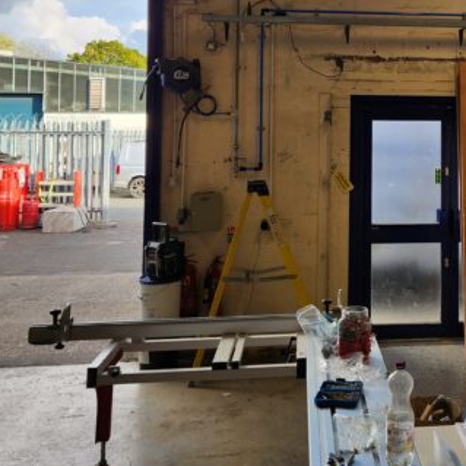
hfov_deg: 33.2
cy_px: 89
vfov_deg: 33.6
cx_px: 400
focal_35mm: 49
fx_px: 746
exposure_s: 1/285
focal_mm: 5.4
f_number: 1.8
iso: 20
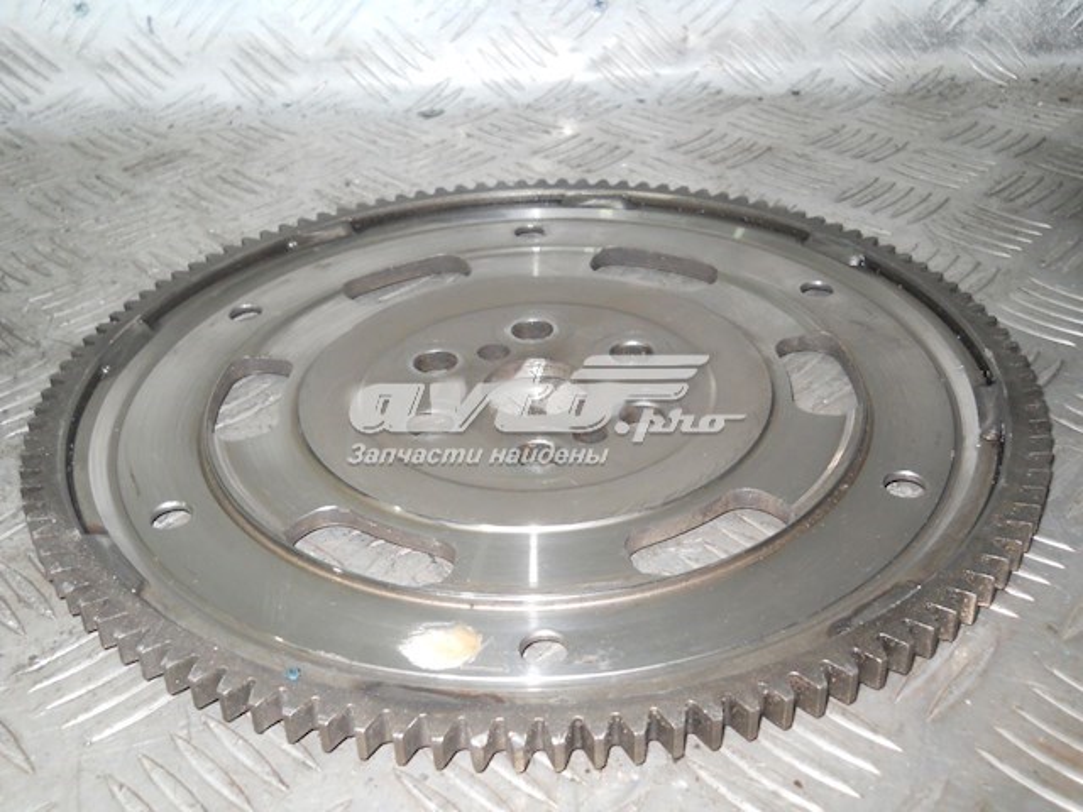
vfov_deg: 35.1
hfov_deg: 45.8
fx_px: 1283
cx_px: 542
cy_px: 406
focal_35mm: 41
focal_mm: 6.72
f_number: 5.5
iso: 200
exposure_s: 1/30
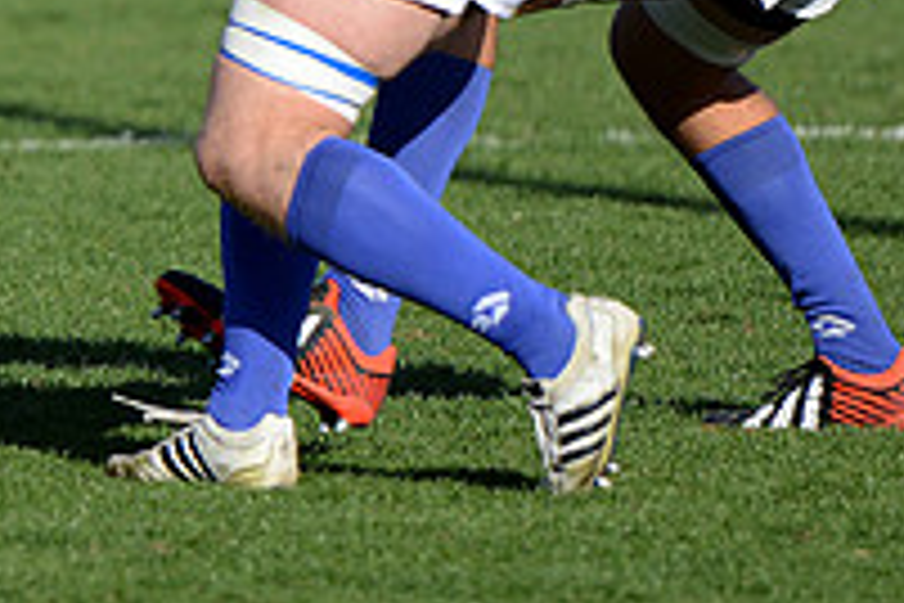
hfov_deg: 3.7
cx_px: -153
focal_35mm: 563
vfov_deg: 2.4
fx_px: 14136
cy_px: -236
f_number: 2.8
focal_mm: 195
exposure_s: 1/2000
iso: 250
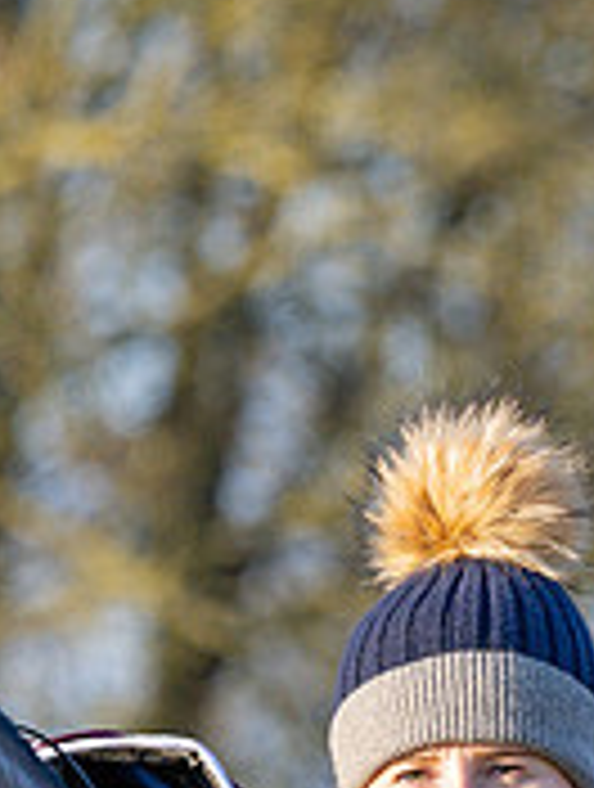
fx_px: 20540
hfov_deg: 1.7
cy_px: 927
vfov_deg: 2.2
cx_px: -354
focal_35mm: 901
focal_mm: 150
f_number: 4
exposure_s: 1/1000
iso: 400
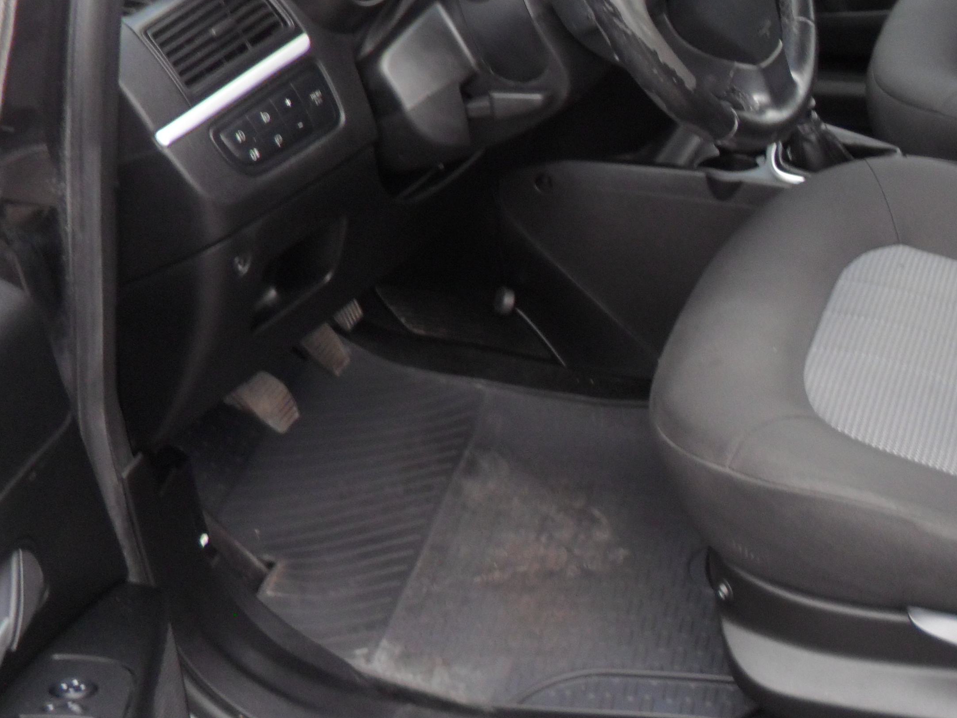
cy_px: 277
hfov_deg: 34.2
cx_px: 801
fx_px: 1493
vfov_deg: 27.0
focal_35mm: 54
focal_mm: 4.9
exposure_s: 1/60
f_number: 3.5
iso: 80
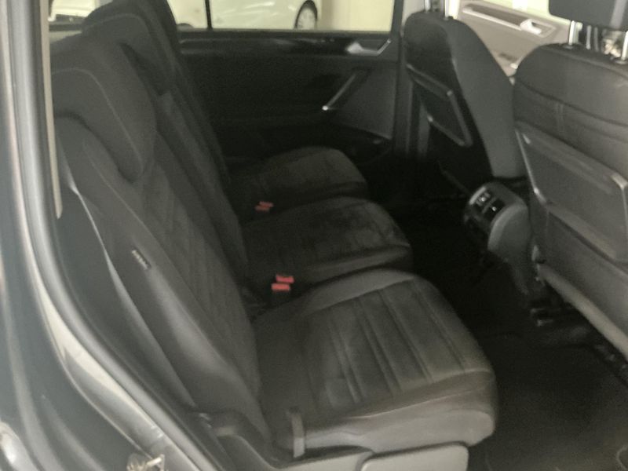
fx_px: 508
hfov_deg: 63.4
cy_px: 236
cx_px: 314
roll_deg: +0.0
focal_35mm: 28
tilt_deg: -31.0
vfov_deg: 49.7
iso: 640
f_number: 1.8
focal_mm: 3
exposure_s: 1/22
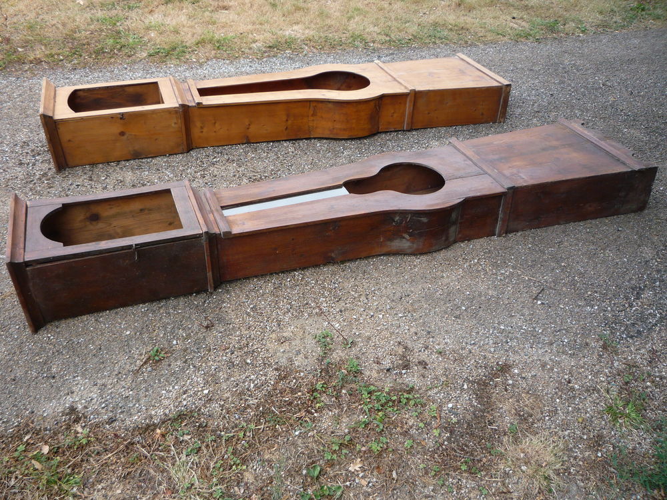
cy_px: 250
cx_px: 334
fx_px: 578
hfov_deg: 60.0
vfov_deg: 46.8
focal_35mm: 30
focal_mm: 5.2
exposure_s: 1/125
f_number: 4
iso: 100
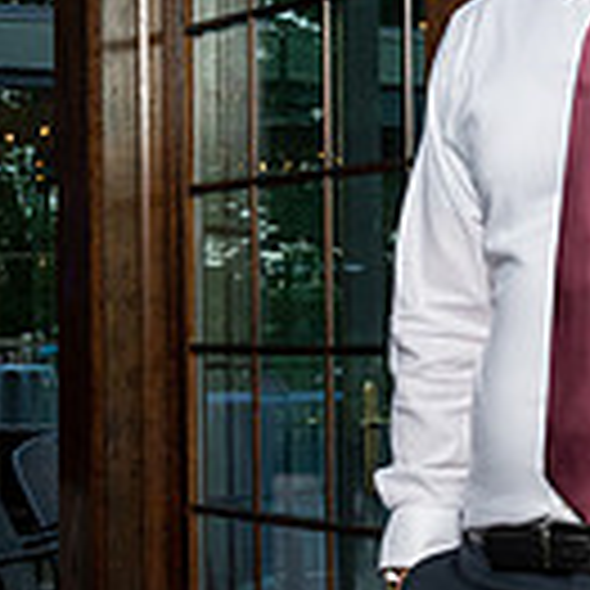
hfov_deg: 14.0
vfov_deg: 14.0
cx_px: 314
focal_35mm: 125
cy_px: 322
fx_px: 2410
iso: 2000
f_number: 5.6
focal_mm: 33
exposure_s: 1/200
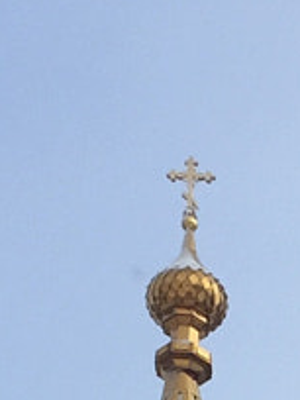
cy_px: 1092
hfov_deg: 6.3
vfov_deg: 7.8
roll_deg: +1.2
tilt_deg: +23.4
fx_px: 2623
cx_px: 671
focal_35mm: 227
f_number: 2.2
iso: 32
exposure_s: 1/824
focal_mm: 4.15
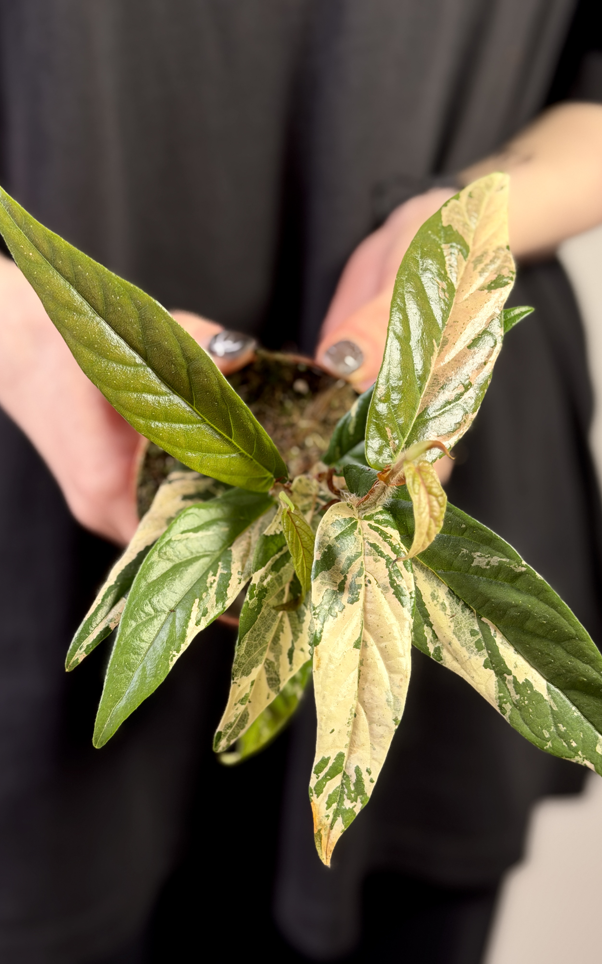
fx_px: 1339
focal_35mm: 51
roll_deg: -3.0
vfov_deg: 39.6
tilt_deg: -23.8
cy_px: 483
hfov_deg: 25.3
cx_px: 294
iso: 100
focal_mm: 6.76
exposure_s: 1/60
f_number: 1.78
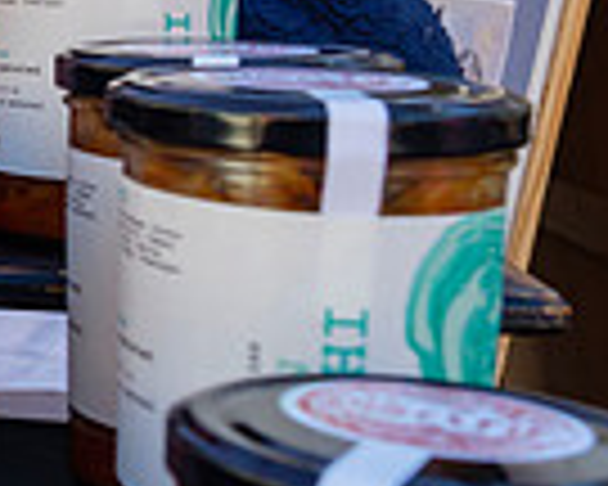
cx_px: -594
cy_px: 74
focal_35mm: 101
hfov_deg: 15.4
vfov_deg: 15.1
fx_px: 1817
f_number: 4
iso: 200
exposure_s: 1/250
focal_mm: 12
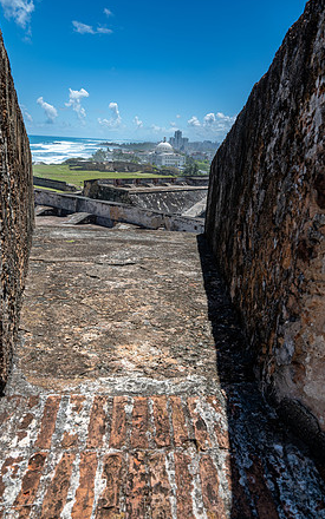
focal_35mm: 25
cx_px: 154
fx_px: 354
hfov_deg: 49.3
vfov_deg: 72.5
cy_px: 261
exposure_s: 1/125
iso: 90
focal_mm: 24
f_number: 8
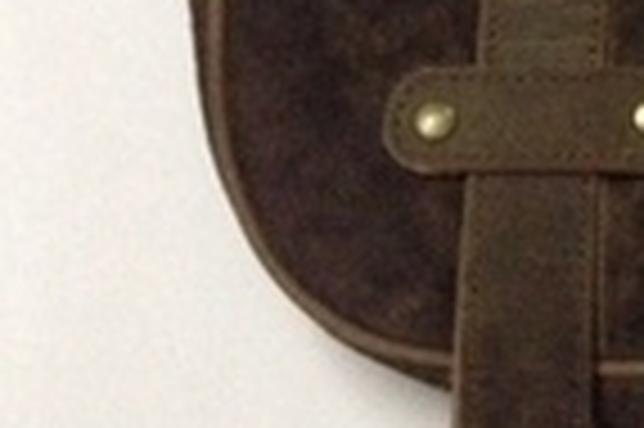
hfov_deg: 15.3
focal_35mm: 120
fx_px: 2144
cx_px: 1072
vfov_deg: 10.9
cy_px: -228
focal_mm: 4.12
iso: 800
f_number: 2.4
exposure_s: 1/17
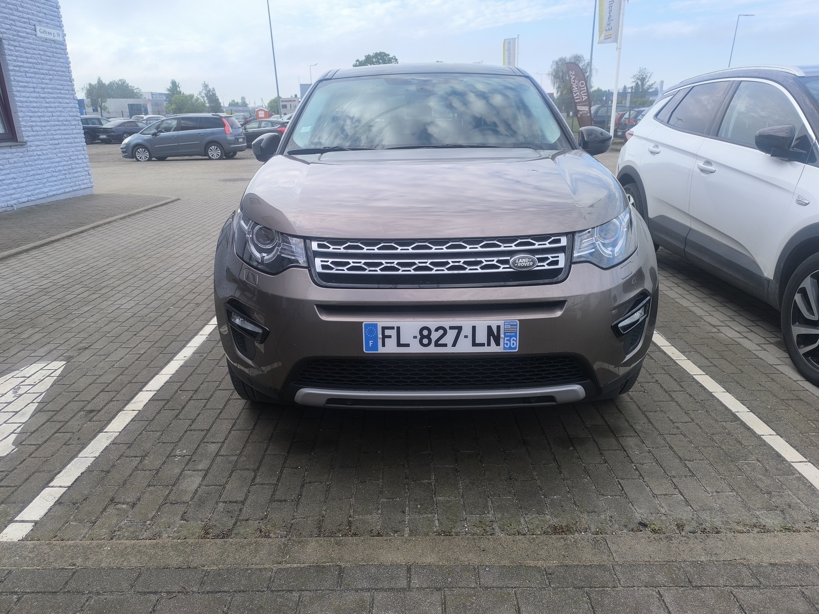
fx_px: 544
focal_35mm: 23
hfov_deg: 73.9
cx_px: 410
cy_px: 307
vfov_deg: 58.9
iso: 50
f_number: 1.65
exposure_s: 1/339
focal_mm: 6.14
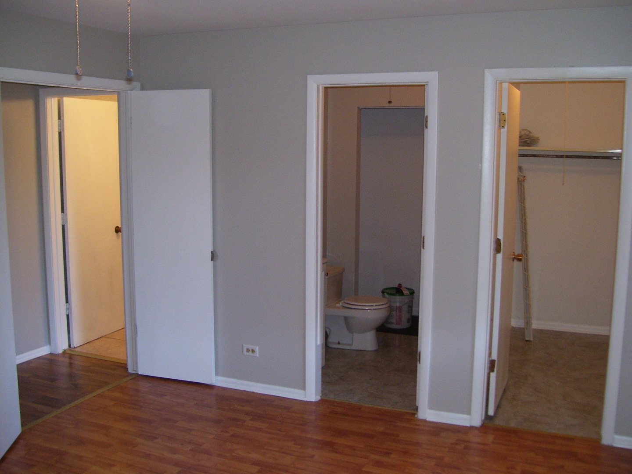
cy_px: 237
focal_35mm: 37
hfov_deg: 50.1
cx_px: 316
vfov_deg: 38.7
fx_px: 676
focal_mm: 6
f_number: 2.7
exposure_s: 1/60
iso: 125
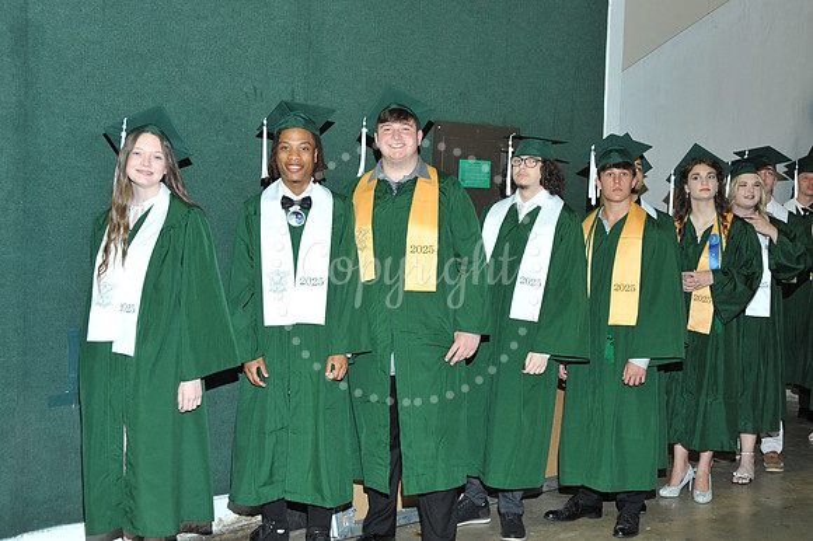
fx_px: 1241
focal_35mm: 55
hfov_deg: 36.3
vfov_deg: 24.6
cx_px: 406
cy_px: 270
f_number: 6.3
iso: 1600
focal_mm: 55
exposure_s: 1/80
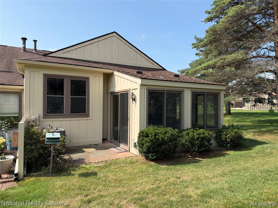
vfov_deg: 56.8
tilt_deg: -0.3
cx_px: 139
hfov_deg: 71.6
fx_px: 193
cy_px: 104
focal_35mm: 24
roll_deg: -0.3
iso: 80
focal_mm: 6.76
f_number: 1.78
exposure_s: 1/2801
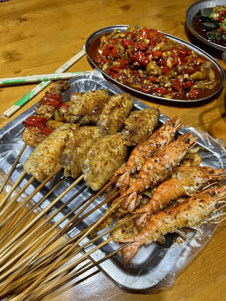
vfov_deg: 67.3
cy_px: 150
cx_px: 113
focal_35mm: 26
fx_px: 226
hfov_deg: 53.1
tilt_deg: -57.4
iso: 64
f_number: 1.6
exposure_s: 1/100
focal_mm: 5.1
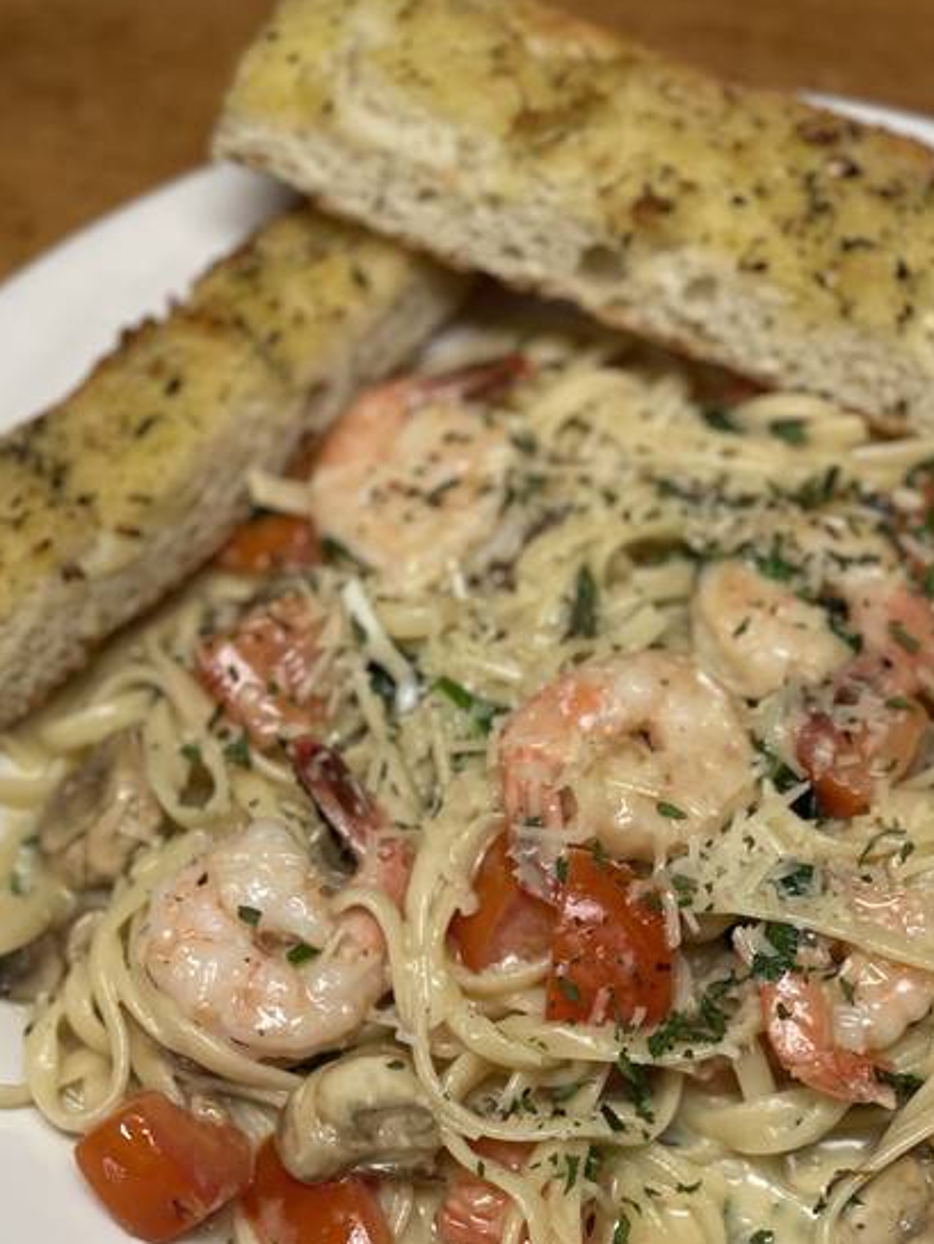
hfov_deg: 17.2
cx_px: 548
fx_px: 3093
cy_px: 814
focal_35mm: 86
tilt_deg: -55.9
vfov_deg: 22.7
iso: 160
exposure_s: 1/60
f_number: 2.2
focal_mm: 7.5
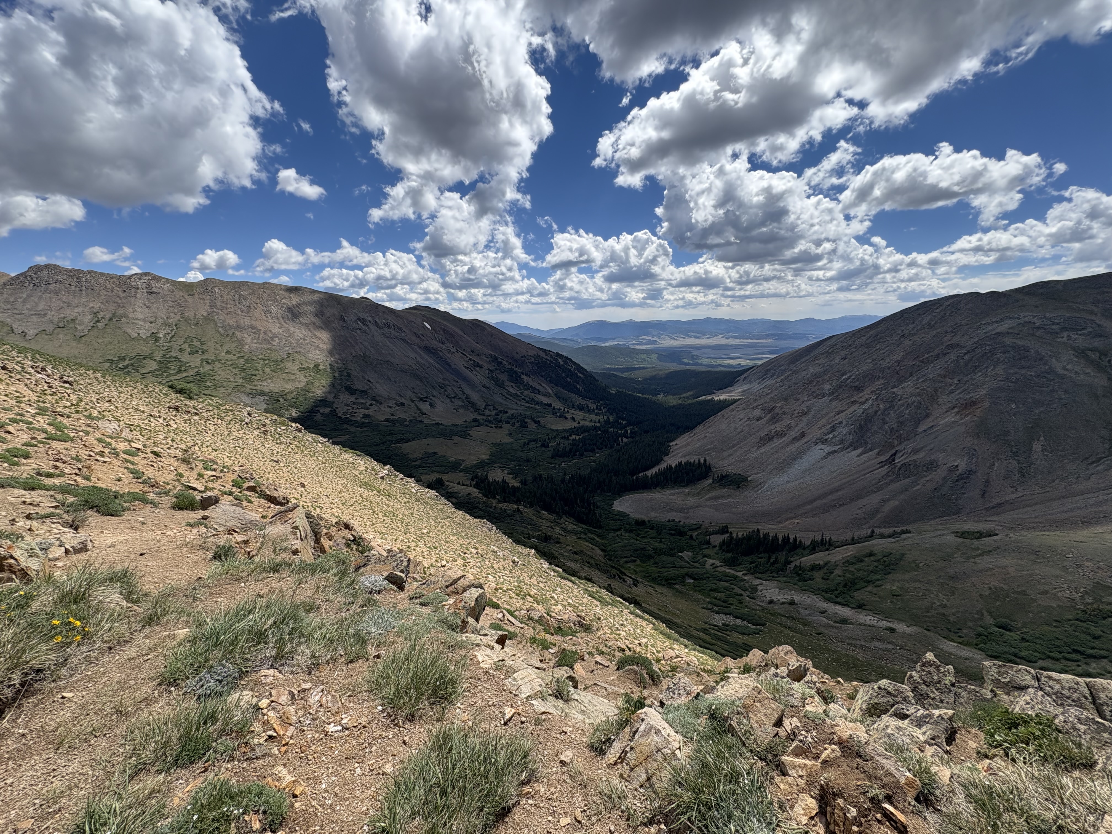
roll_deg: +1.4
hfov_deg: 102.1
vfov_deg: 85.7
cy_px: 417
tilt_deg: -11.9
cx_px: 556
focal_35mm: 14
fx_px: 450
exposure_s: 1/1672
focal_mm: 2.22
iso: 40
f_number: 2.2
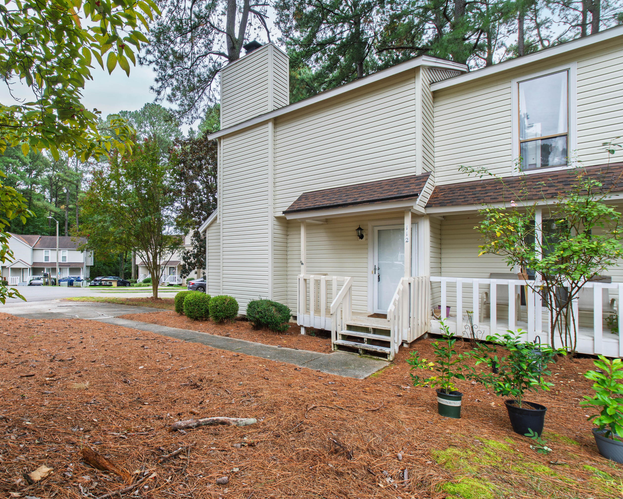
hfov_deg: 88.8
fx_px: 313
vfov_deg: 77.0
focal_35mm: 17
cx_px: 259
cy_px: 249
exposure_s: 1/25
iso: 100
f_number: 8
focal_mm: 10
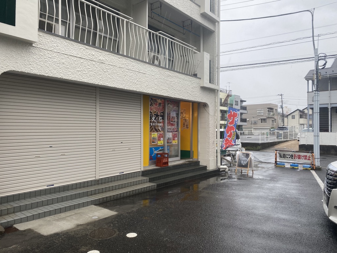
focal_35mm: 26
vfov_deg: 53.1
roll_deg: +0.1
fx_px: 253
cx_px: 168
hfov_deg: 67.3
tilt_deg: -0.7
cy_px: 126
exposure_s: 1/176
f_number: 1.8
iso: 32
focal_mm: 4.25
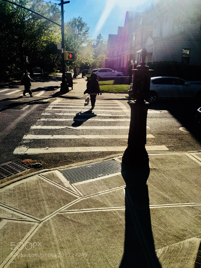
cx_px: 100
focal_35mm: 29
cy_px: 134
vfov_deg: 61.6
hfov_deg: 48.3
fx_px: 224
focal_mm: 4.15
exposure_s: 1/2639
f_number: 2.2
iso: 32
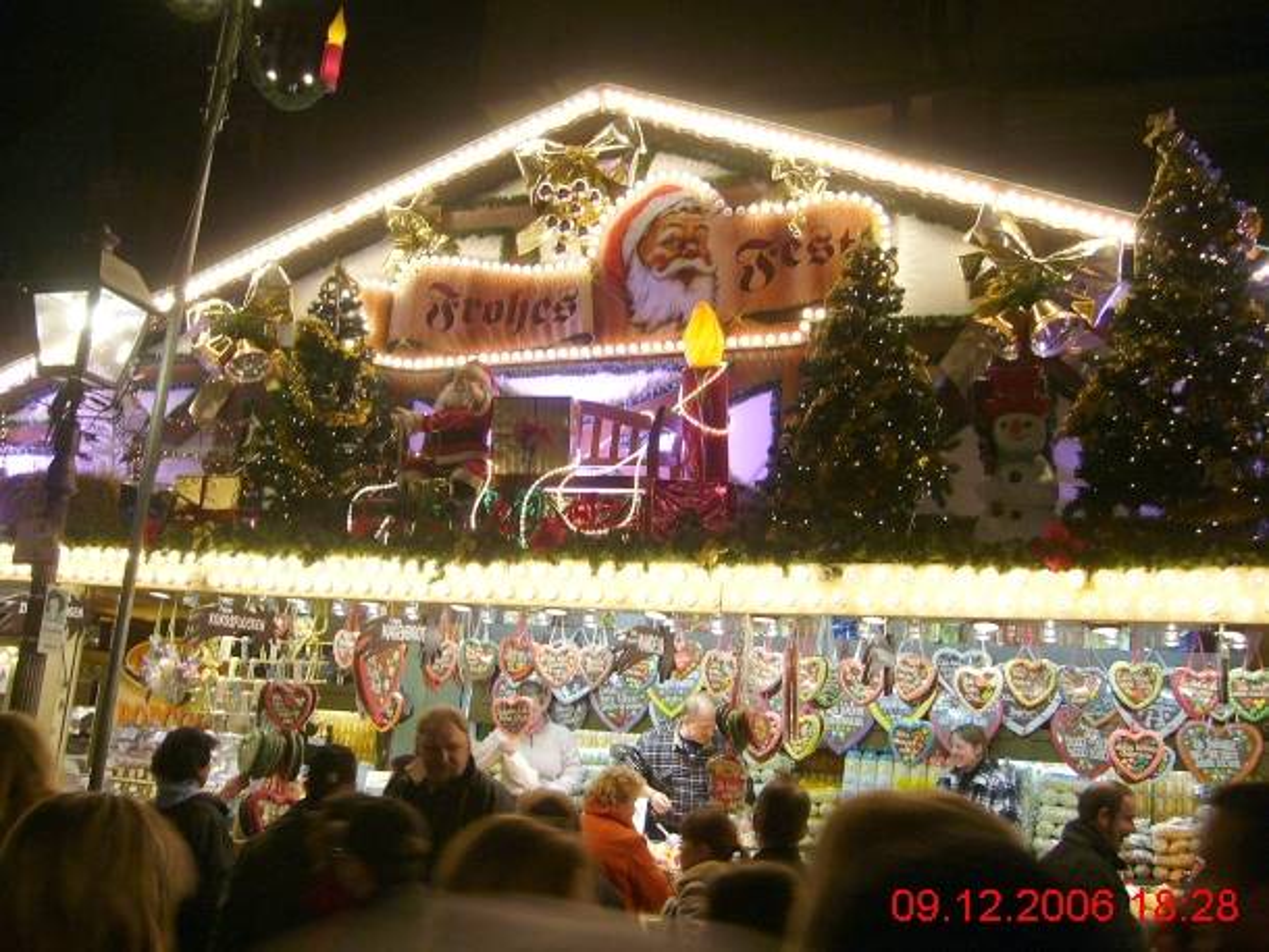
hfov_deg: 52.6
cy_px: 476
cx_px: 634
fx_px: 1284
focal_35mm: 35
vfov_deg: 40.7
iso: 100
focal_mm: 5.8
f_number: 2.8
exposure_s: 1/15
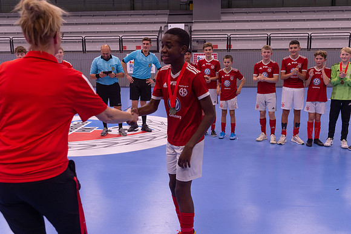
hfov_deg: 54.5
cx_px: 176
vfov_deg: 37.8
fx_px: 341
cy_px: 117
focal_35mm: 35
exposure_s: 1/200
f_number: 3.5
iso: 2000
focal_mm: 35
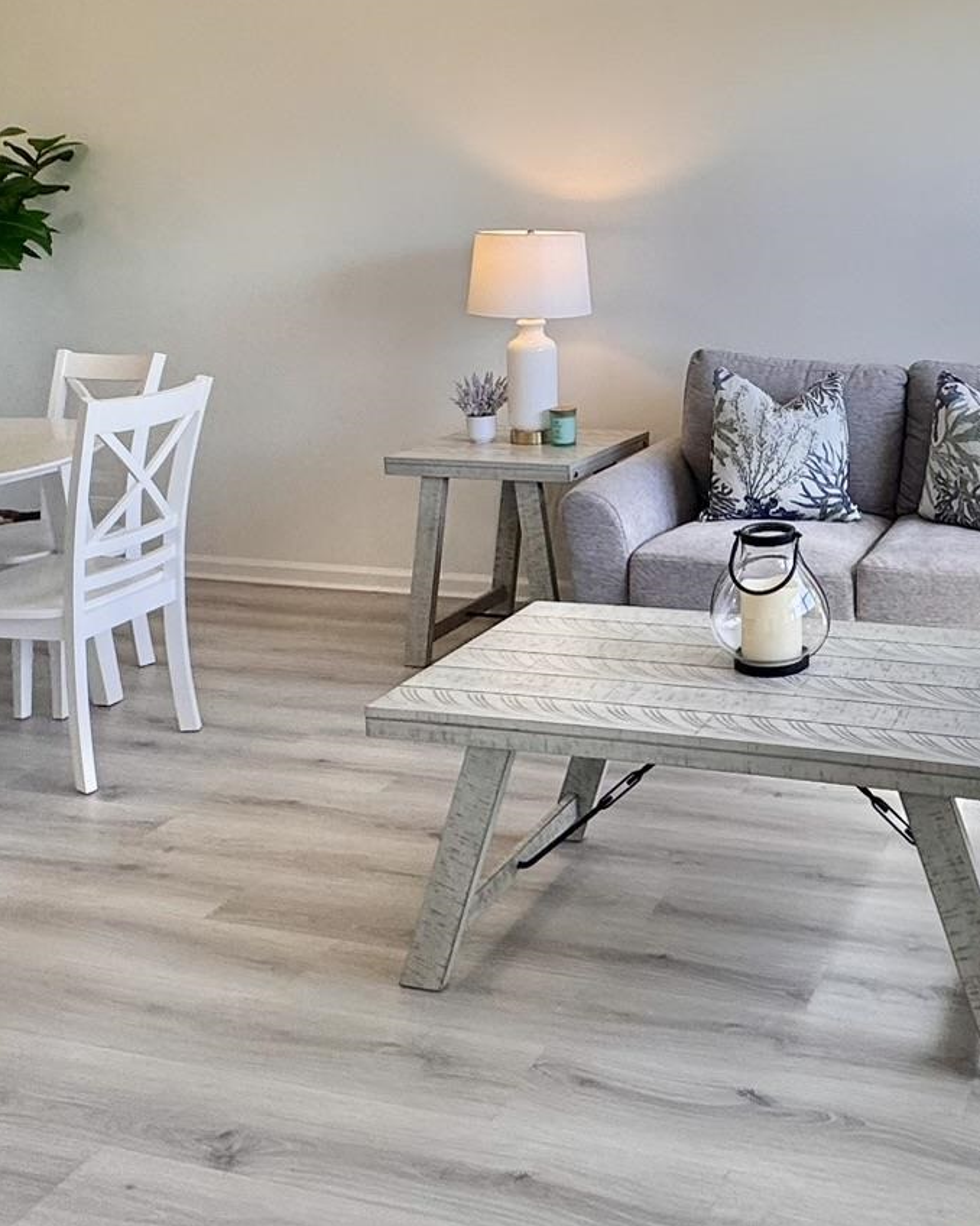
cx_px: 782
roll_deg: +1.1
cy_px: 341
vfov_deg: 52.4
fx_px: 1197
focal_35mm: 33
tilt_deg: -2.0
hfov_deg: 42.6
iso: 40
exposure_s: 1/150
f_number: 2.2
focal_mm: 2.22
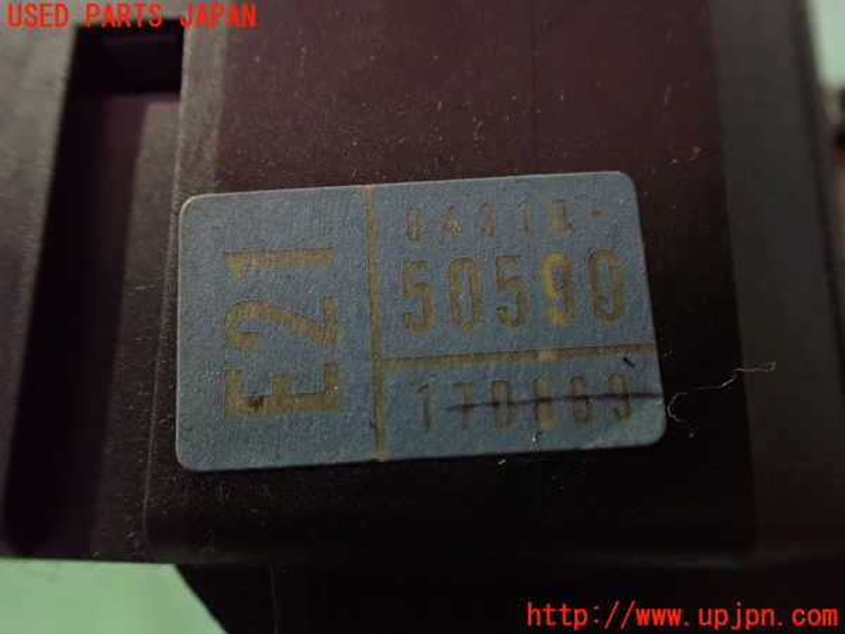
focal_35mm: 30
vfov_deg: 46.8
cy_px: 317
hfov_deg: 60.0
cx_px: 422
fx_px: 732
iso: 1250
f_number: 2.3
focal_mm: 5.4
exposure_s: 1/30
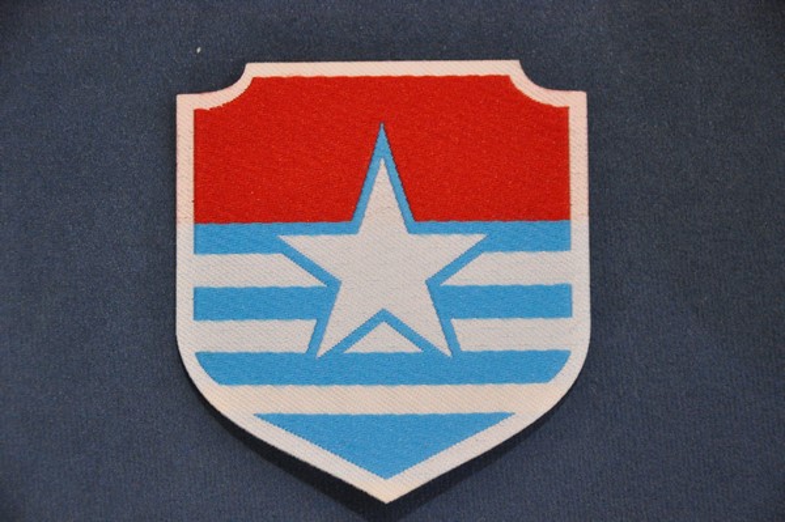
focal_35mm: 123
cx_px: 392
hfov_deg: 16.7
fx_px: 2680
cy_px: 261
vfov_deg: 11.1
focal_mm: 82
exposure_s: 1/60
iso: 3200
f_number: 5
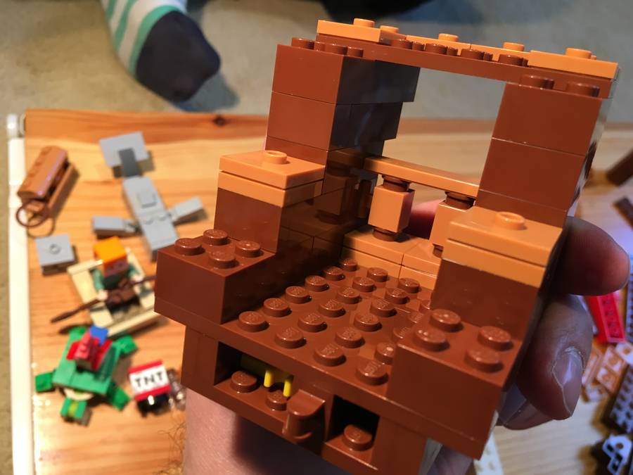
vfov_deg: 48.2
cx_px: 316
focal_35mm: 29
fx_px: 530
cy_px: 238
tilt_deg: -54.3
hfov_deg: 61.7
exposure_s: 1/33
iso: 100
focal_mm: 4.15
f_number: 2.2
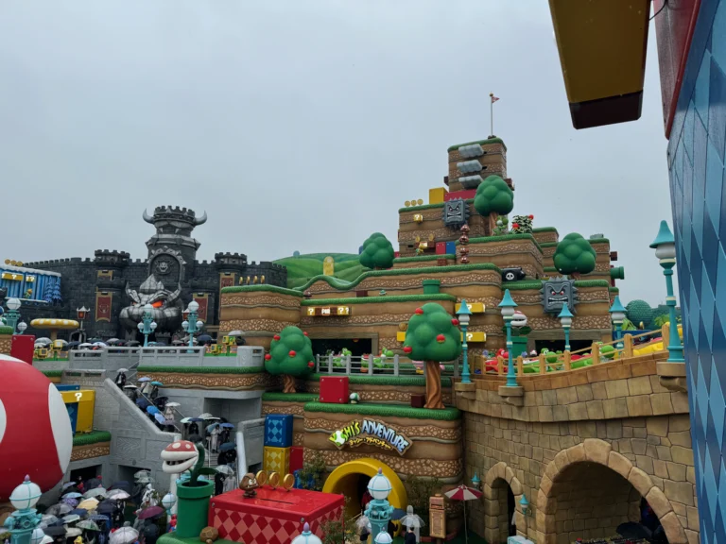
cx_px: 363
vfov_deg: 56.8
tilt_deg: +9.0
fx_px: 503
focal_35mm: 24
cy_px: 272
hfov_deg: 71.6
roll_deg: -0.6
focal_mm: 6.86
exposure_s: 1/1560
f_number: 1.78
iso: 80
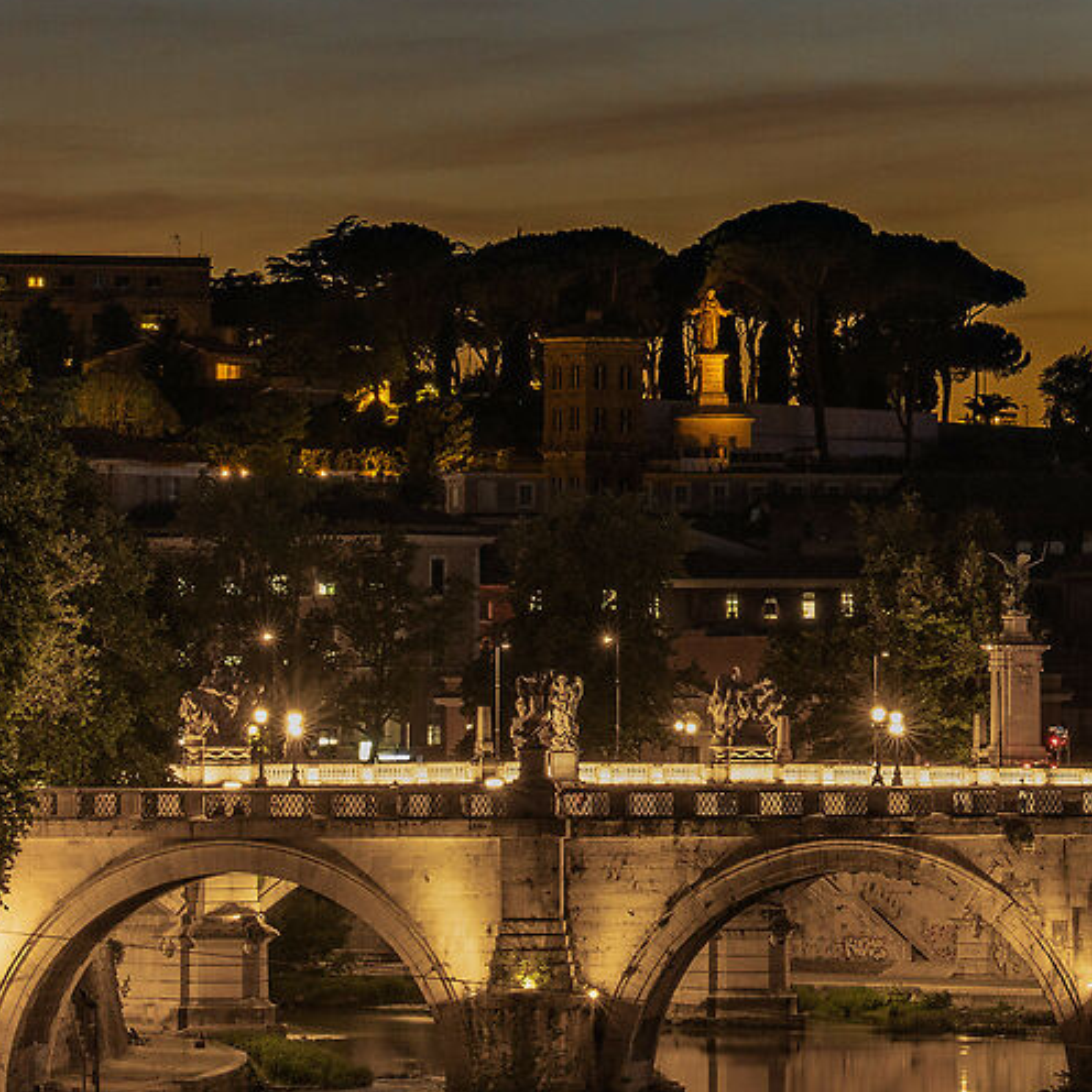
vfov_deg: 6.1
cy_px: 495
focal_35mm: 288
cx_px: 1149
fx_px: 10279
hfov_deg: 6.1
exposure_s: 6
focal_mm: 70
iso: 200
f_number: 11
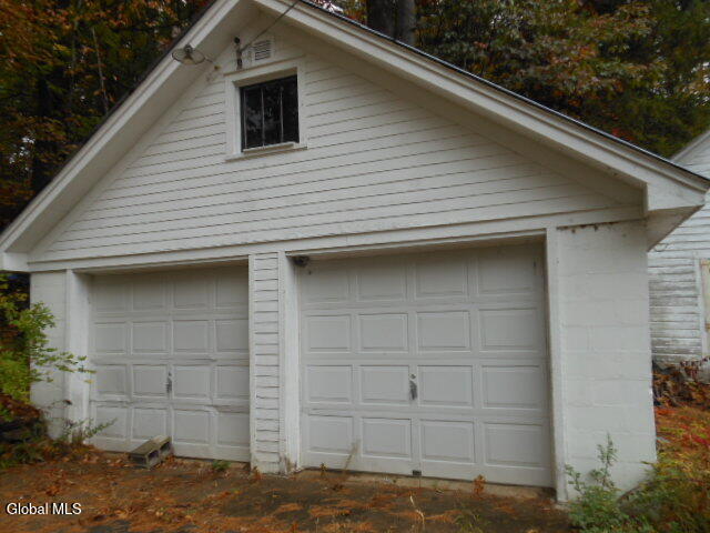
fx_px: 513
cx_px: 355
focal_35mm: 25
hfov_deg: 69.4
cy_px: 266
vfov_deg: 54.9
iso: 80
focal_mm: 4.5
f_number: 3.2
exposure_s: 1/125
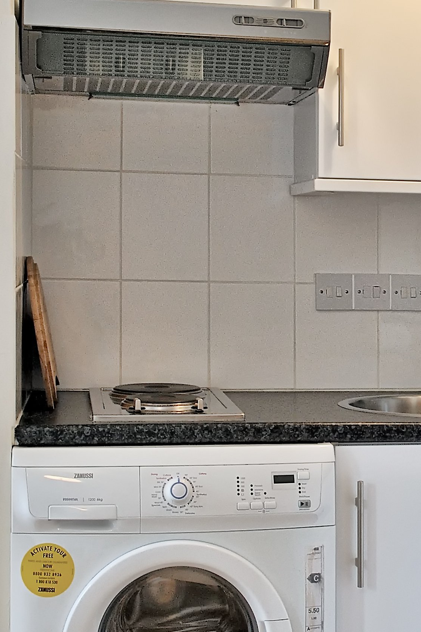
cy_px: 275
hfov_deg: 18.0
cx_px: 455
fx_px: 1282
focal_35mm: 73
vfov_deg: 27.7
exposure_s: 1/60
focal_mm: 29
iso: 1000
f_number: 7.1
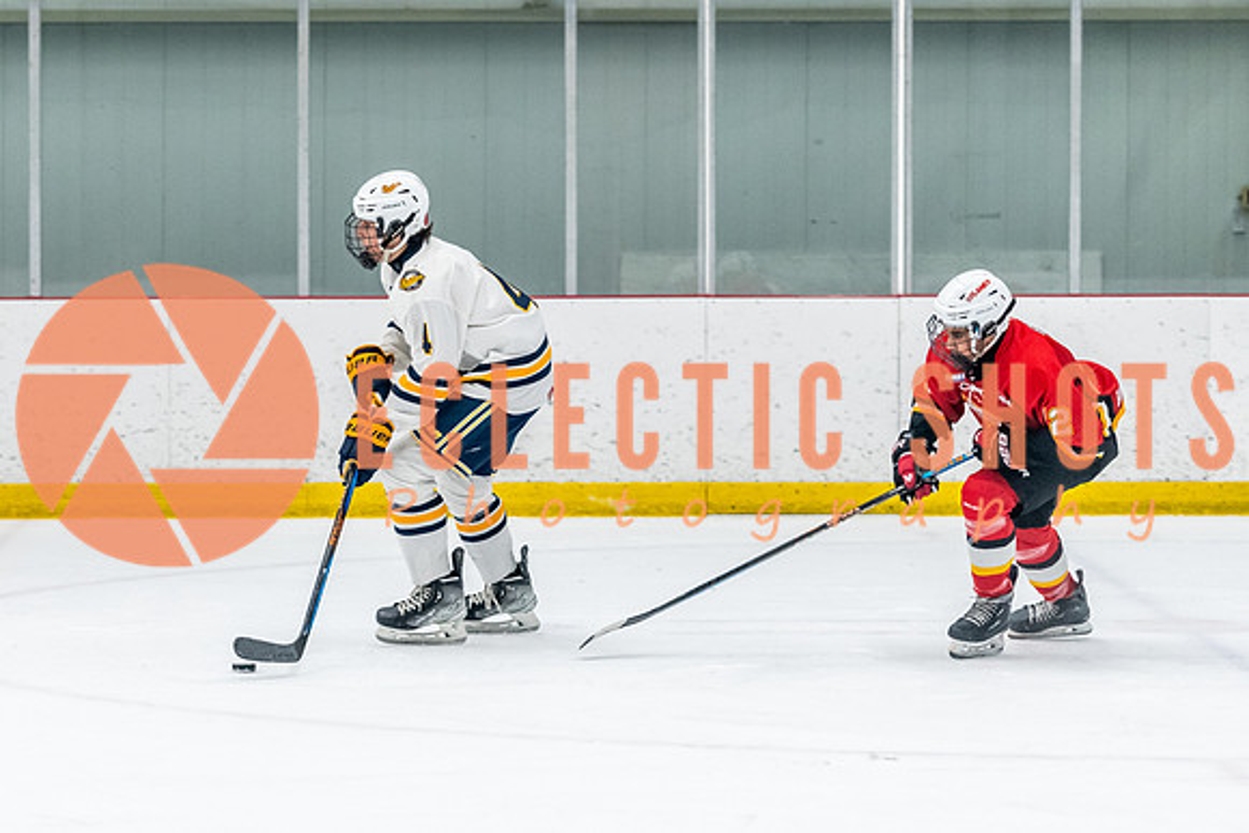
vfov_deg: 8.6
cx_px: 444
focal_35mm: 160
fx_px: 5543
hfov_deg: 12.8
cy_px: 391
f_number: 2.8
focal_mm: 105
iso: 3200
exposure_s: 1/800
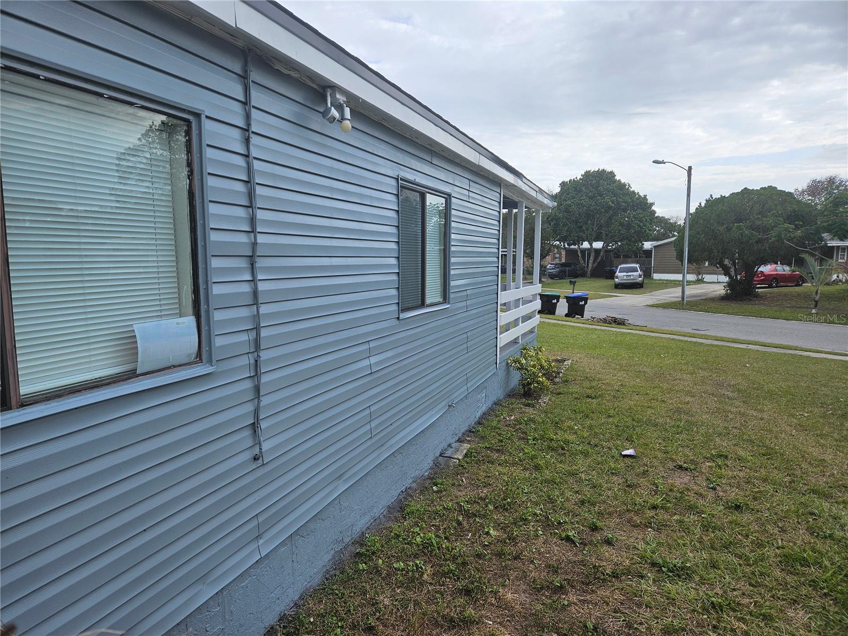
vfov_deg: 58.9
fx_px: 563
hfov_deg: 73.9
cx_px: 424
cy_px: 318
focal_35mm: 23
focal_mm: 5.4
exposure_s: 1/1737
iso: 25
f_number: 1.8
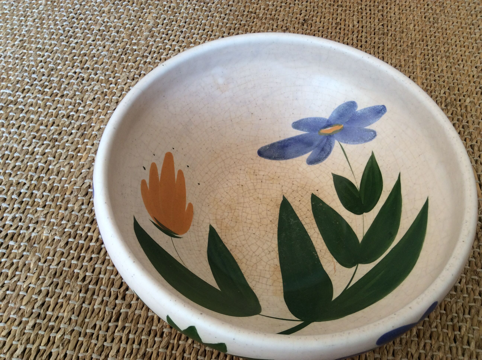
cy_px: 180
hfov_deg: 56.9
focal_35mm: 32
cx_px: 241
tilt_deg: -56.8
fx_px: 445
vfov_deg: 44.1
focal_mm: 3.3
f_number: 2.4
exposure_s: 1/50
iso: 40
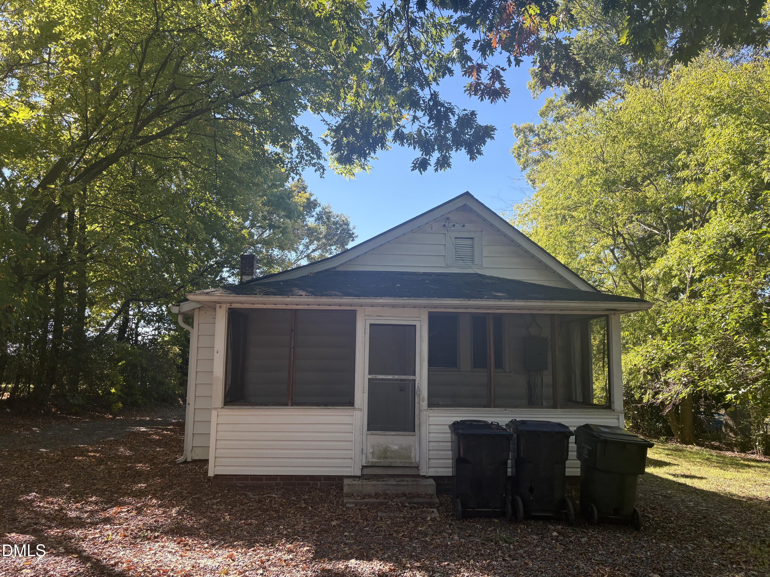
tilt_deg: +7.0
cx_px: 385
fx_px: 578
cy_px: 288
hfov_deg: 67.3
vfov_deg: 53.1
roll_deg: -0.1
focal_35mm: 26
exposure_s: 1/773
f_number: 1.6
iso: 64
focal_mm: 5.96
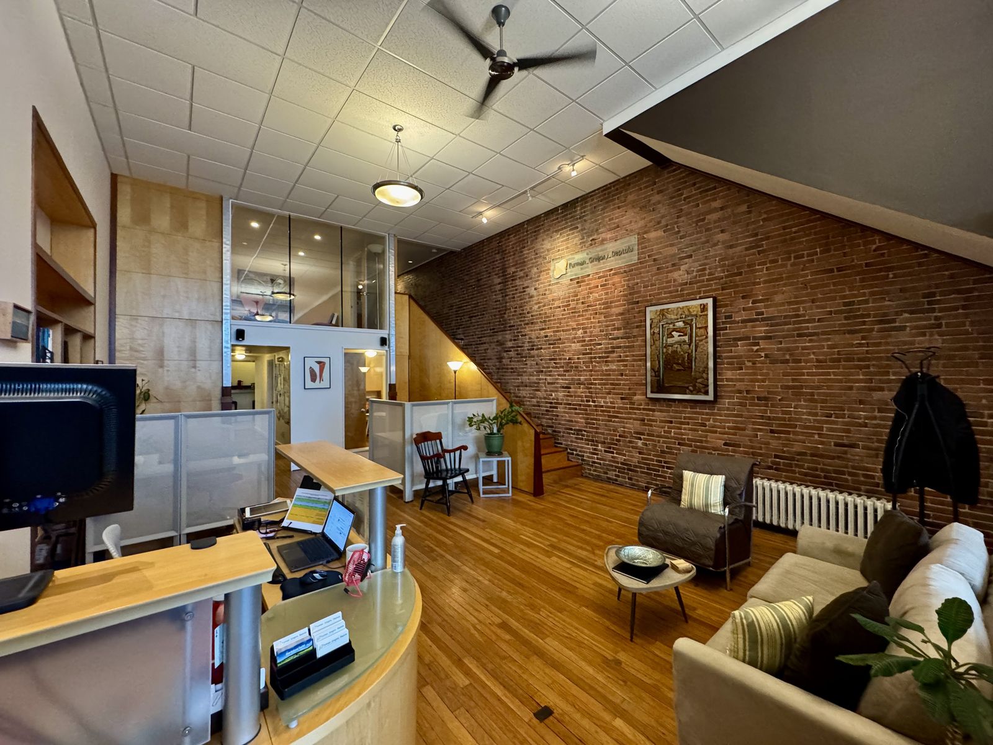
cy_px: 372
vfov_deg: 85.7
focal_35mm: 14
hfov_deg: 102.1
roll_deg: +0.5
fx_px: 402
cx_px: 496
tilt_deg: +0.8
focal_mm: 2.22
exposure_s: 1/60
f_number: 2.2
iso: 800
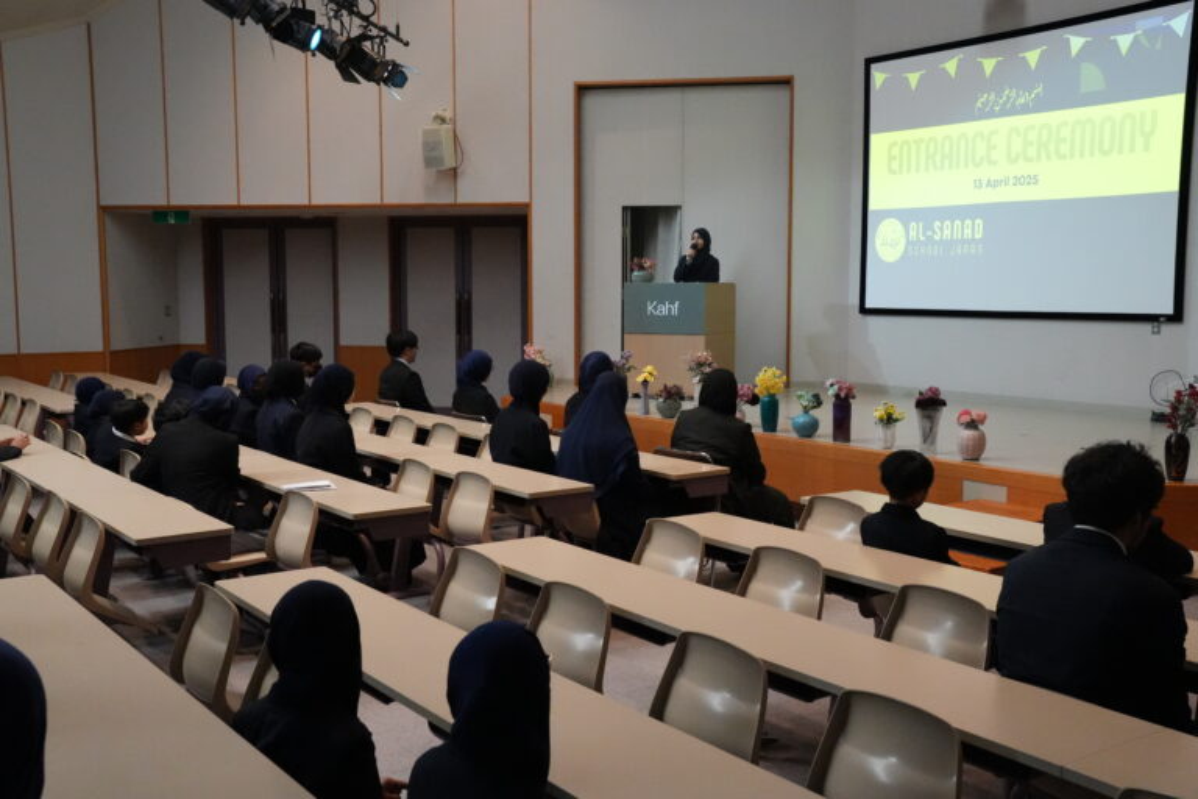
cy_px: 400
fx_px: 1248
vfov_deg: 35.5
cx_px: 599
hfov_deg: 51.3
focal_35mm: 38
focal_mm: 25
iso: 6400
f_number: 5.6
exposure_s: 1/400
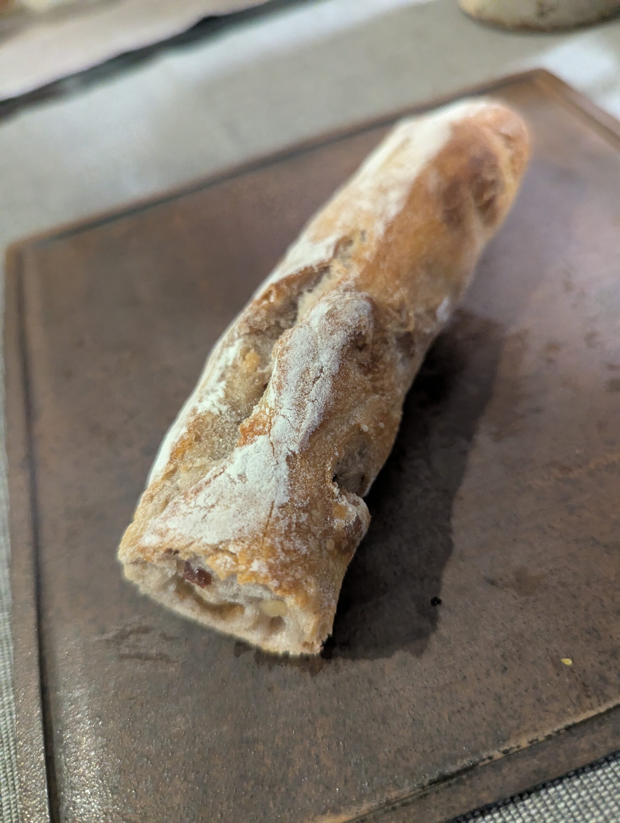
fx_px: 572
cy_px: 412
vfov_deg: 71.5
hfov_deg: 56.9
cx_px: 310
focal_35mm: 24
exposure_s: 1/116
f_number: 1.85
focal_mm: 6.81
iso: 2371
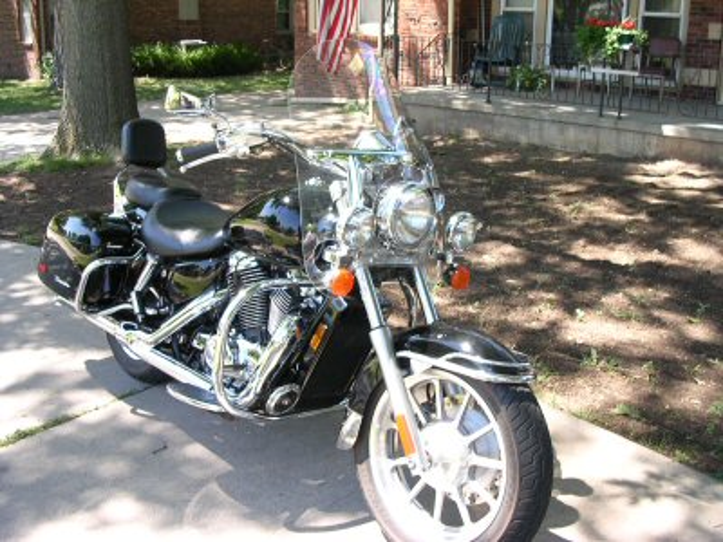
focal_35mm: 38
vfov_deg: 37.7
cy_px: 271
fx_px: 794
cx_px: 362
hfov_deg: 49.0
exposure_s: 1/103
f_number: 2.8
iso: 100
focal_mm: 5.8
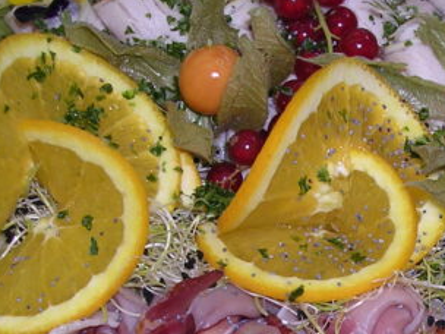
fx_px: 1234
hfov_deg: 20.2
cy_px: 299
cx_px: 367
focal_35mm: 96
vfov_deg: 15.2
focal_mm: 5.8
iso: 100
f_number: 2.8
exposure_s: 1/60.1
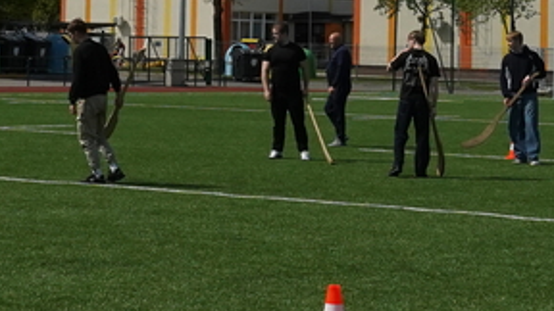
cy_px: -115
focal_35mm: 144
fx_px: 2115
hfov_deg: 14.9
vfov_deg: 8.3
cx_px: 153
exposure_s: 1/5000
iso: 2500
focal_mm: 32
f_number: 13
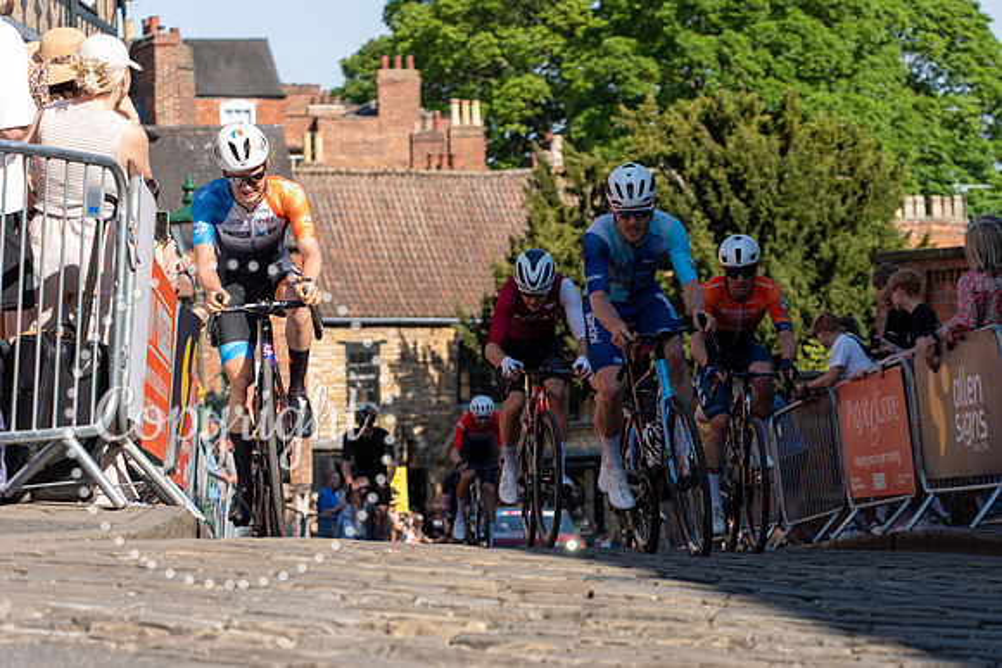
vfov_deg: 14.2
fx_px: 2682
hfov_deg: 21.1
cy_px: 429
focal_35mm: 96
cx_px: 643
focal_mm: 75
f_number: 3.5
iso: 100
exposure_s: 1/1000
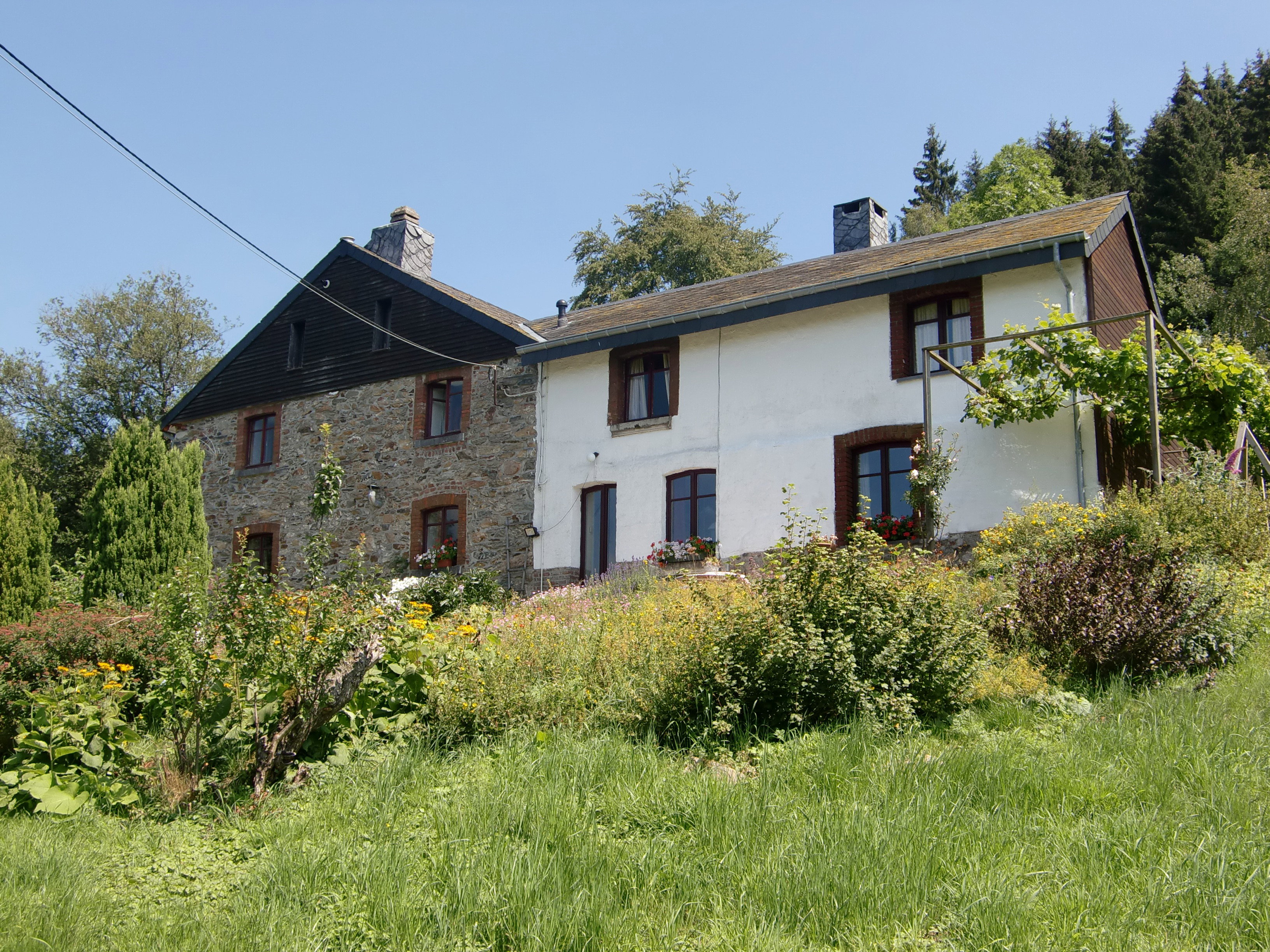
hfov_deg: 47.9
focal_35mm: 39
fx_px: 1431
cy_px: 476
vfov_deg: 36.8
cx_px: 635
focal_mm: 6.9
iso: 64
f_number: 3
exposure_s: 1/640
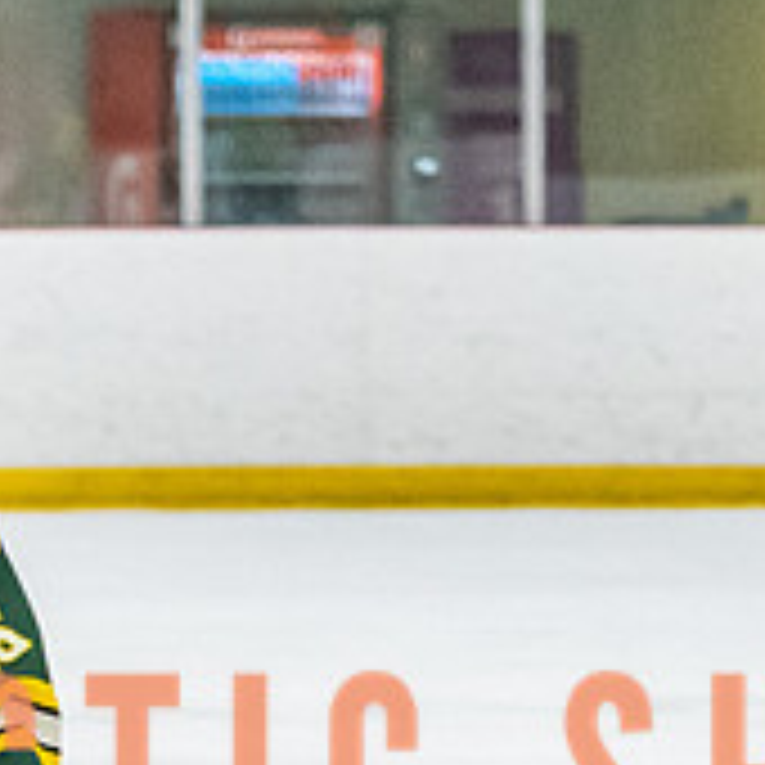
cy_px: 930
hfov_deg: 2.7
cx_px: -99
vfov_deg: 2.7
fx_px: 16302
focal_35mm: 652
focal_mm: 98
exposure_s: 1/800
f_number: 2.8
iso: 4000
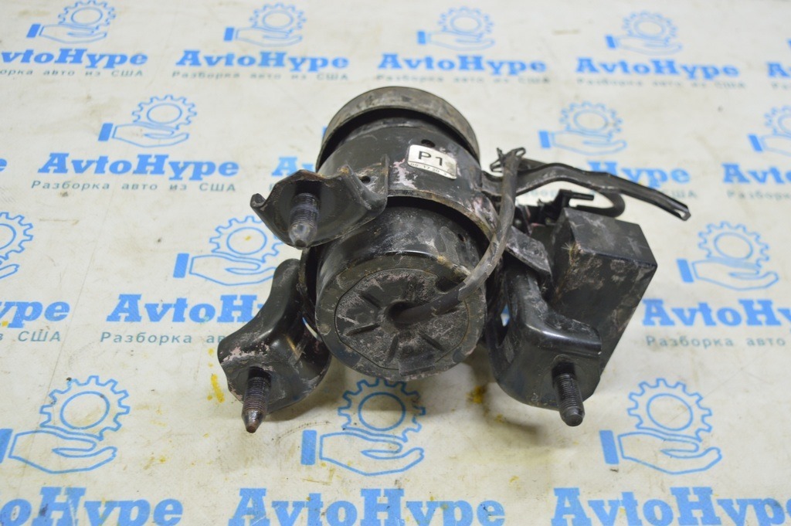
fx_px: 922
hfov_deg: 46.4
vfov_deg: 31.8
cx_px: 396
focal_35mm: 42
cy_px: 263
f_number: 5.6
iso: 400
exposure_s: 1/20
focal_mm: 28
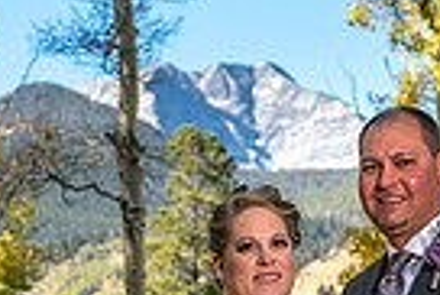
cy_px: 537
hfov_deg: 13.8
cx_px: 269
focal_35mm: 149
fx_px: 1823
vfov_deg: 8.8
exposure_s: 1/800
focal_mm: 35
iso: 160
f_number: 3.5
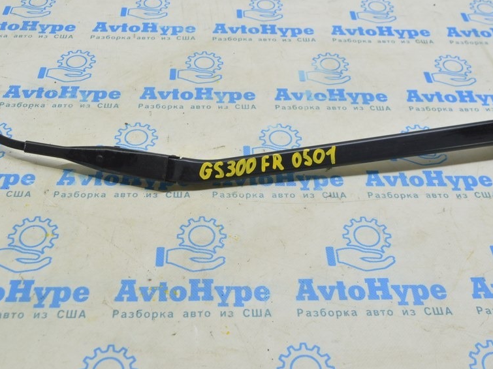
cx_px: 226
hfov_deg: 43.8
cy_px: 157
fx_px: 612
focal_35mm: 43
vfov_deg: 33.5
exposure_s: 1/20
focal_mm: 22
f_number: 5.6
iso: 400
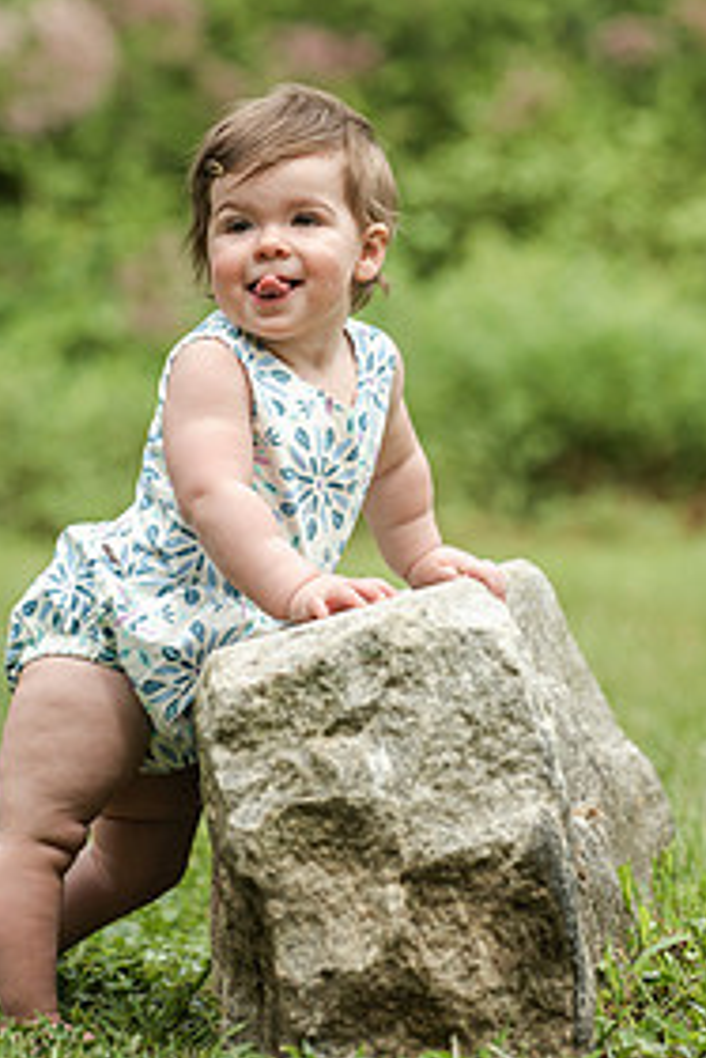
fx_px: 7080
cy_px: 408
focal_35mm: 241
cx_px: 347
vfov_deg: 8.5
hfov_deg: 5.7
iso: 640
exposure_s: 1/3200
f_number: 4
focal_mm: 150
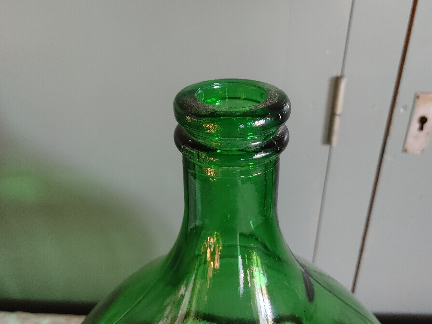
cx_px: 216
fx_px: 412
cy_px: 162
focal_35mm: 33
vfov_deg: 42.9
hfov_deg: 55.4
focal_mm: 4.81
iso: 700
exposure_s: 1/30
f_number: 1.8
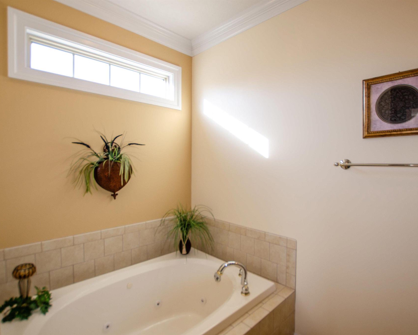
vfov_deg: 77.0
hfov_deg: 89.6
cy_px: 168
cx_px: 220
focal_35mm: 17
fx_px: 210
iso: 200
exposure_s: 1/125
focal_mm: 10
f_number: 3.5
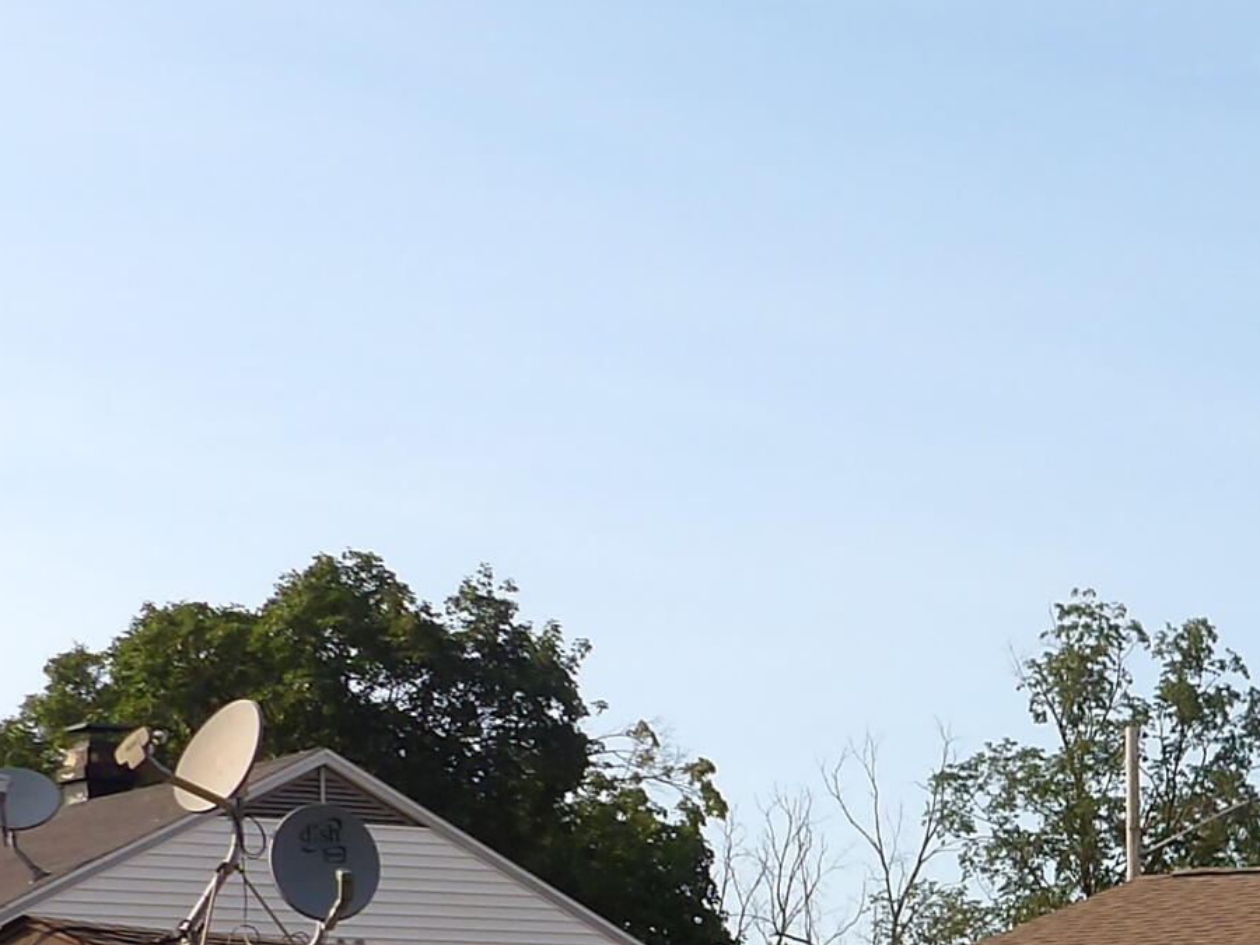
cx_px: 1130
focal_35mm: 110
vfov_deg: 13.1
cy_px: 1147
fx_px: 4004
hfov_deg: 17.6
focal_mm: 5.9
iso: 100
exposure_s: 1/765
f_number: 3.1
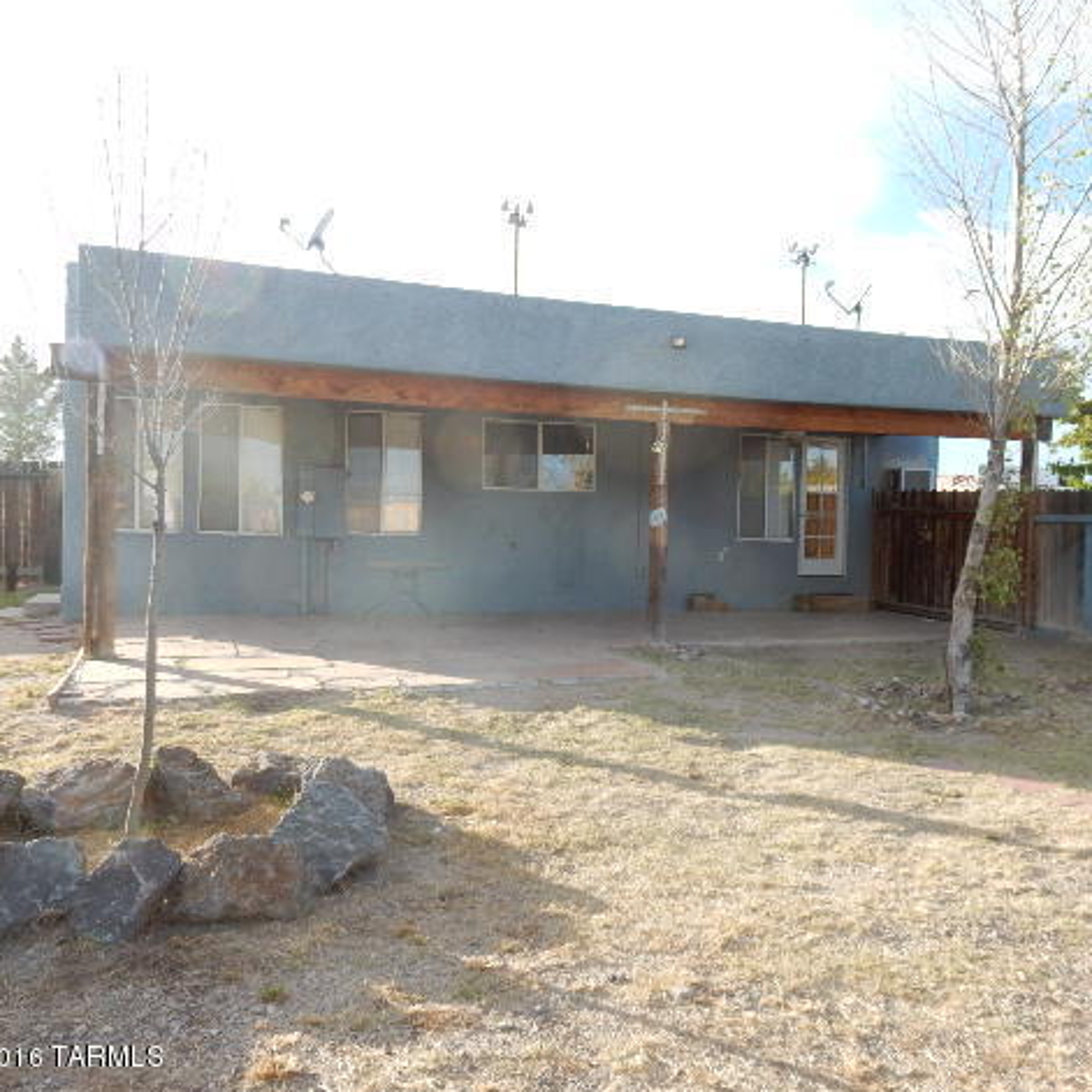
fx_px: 1071
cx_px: 686
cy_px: 547
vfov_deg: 54.0
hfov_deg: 53.4
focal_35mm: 30
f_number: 3.7
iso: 125
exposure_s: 1/400
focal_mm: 4.5
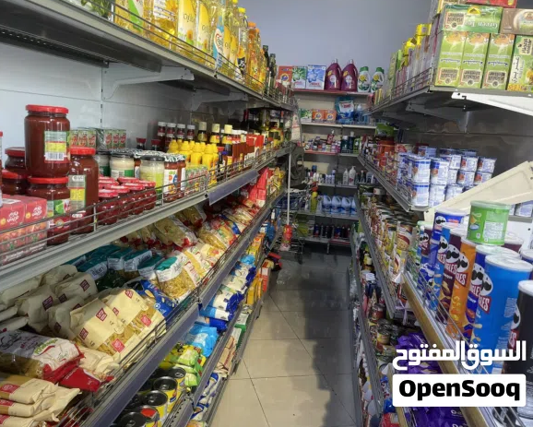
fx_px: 426
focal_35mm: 27
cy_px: 208
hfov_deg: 64.0
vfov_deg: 53.2
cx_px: 254
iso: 100
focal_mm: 5.1
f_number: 1.6
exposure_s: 1/121
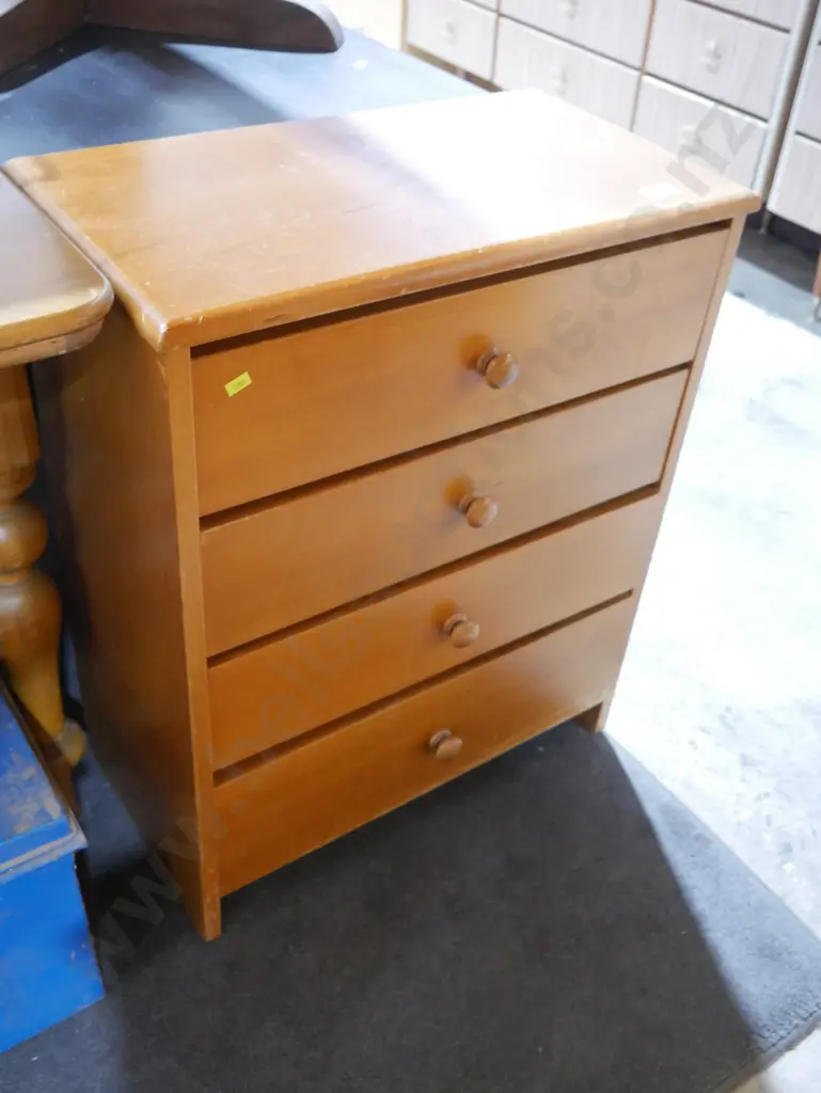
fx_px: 1137
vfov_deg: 51.3
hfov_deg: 39.7
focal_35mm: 36
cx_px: 410
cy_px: 546
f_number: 4
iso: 3200
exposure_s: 1/60
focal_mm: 18
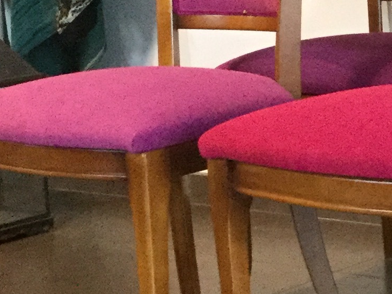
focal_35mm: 136
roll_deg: +1.5
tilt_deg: -6.2
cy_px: 19
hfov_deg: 13.7
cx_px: 574
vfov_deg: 10.8
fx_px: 1540
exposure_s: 1/25
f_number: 2.4
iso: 200
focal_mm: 3.3
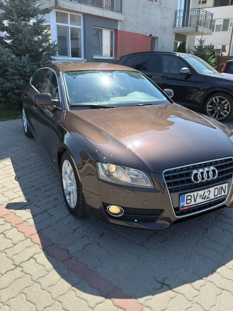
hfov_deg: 49.7
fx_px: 251
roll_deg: -1.3
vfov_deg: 63.4
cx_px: 121
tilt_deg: -18.3
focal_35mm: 28
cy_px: 151
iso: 80
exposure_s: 1/2347
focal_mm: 6.76
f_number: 1.78
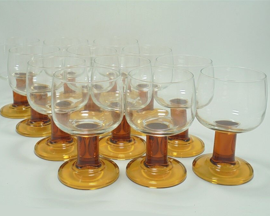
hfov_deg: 41.1
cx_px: 126
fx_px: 360
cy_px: 108
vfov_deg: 33.5
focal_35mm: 45
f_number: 4.5
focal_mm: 7.8
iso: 100
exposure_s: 1/60
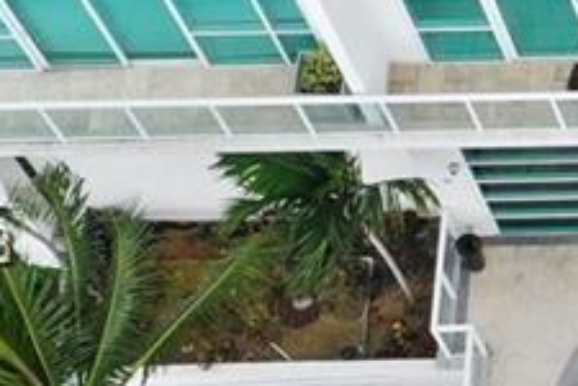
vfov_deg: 6.9
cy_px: 250
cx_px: 1246
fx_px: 3195
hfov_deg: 9.5
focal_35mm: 199
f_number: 5
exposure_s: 1/240
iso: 100
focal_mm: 10.26
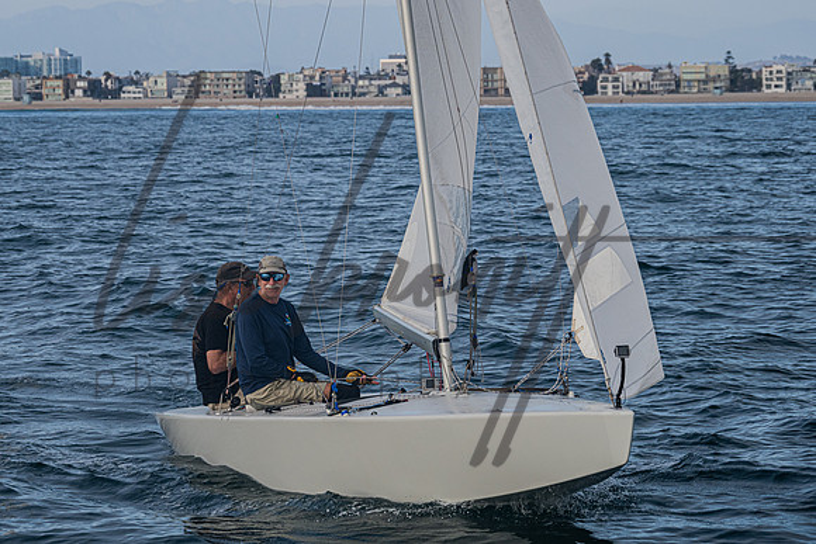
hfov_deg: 16.7
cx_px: 333
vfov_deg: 11.2
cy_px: 199
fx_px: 2774
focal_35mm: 122
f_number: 6.3
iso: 400
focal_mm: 95
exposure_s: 1/800
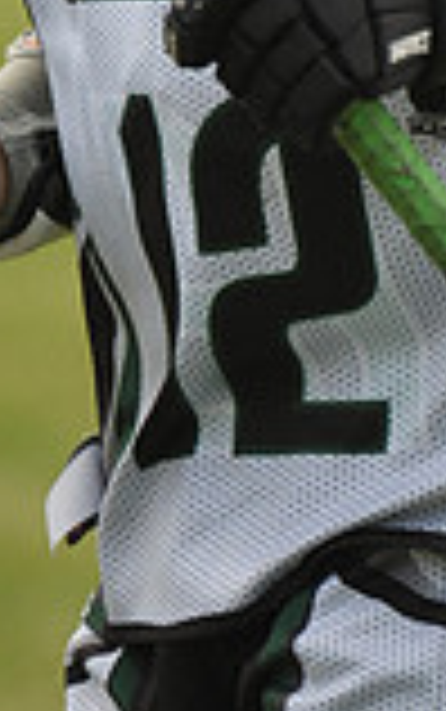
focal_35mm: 1491
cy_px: -405
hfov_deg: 0.9
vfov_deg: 1.4
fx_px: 28944
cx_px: 270
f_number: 4
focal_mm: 400
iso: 800
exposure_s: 1/2500
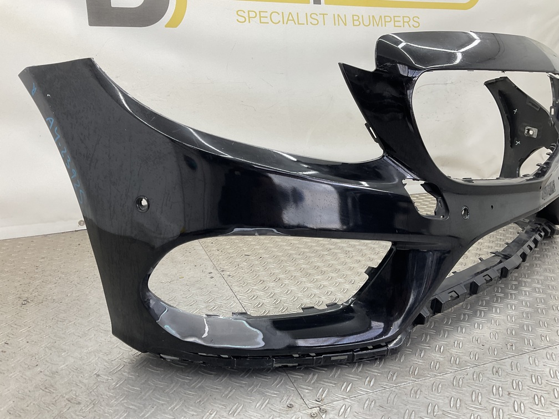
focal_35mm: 29
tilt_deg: -14.0
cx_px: 280
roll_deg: -1.7
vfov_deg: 48.2
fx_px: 468
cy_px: 210
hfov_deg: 61.7
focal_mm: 3
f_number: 1.8
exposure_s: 1/120
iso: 32
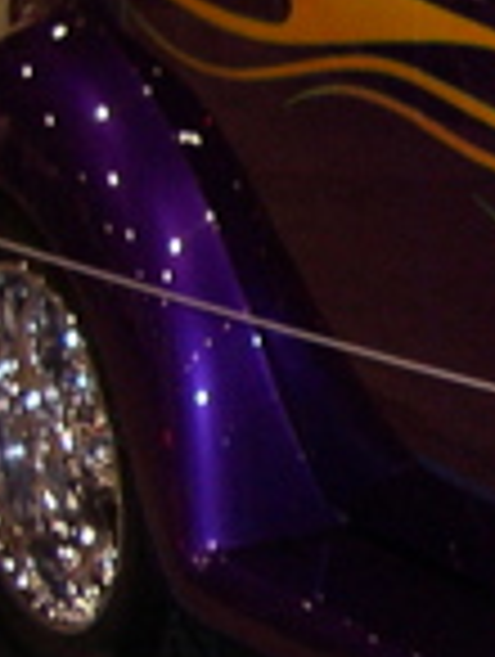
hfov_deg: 6.5
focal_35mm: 208
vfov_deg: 9.5
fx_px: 3954
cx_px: 1498
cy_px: 504
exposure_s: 1/60
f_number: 2.8
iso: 155
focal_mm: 8
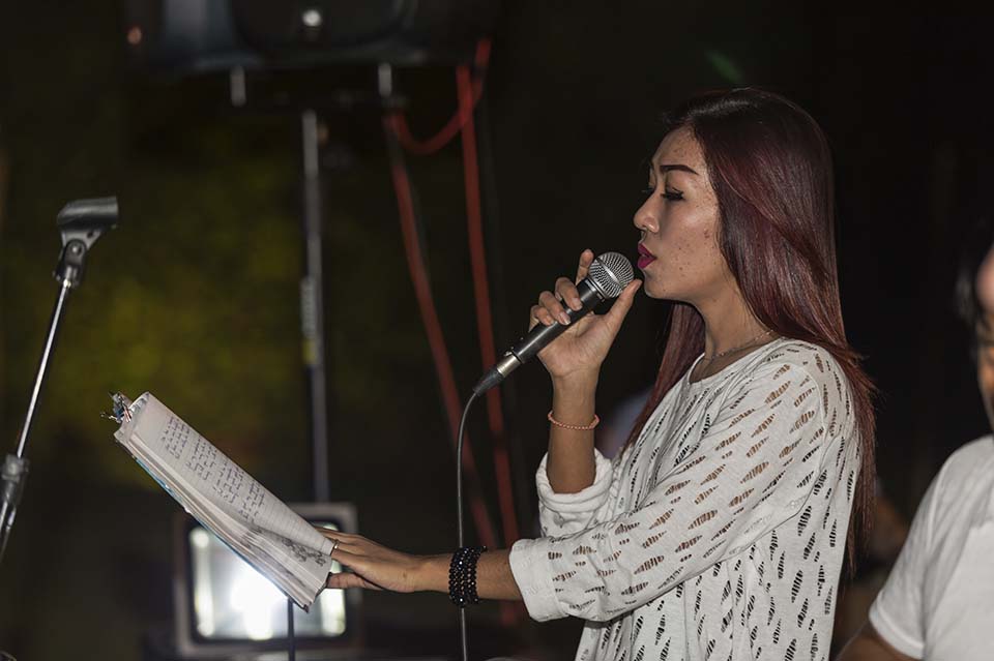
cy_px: 330
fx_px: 4277
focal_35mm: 155
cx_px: 497
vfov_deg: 8.8
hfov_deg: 13.3
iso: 400
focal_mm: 155
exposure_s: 1/60
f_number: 2.8
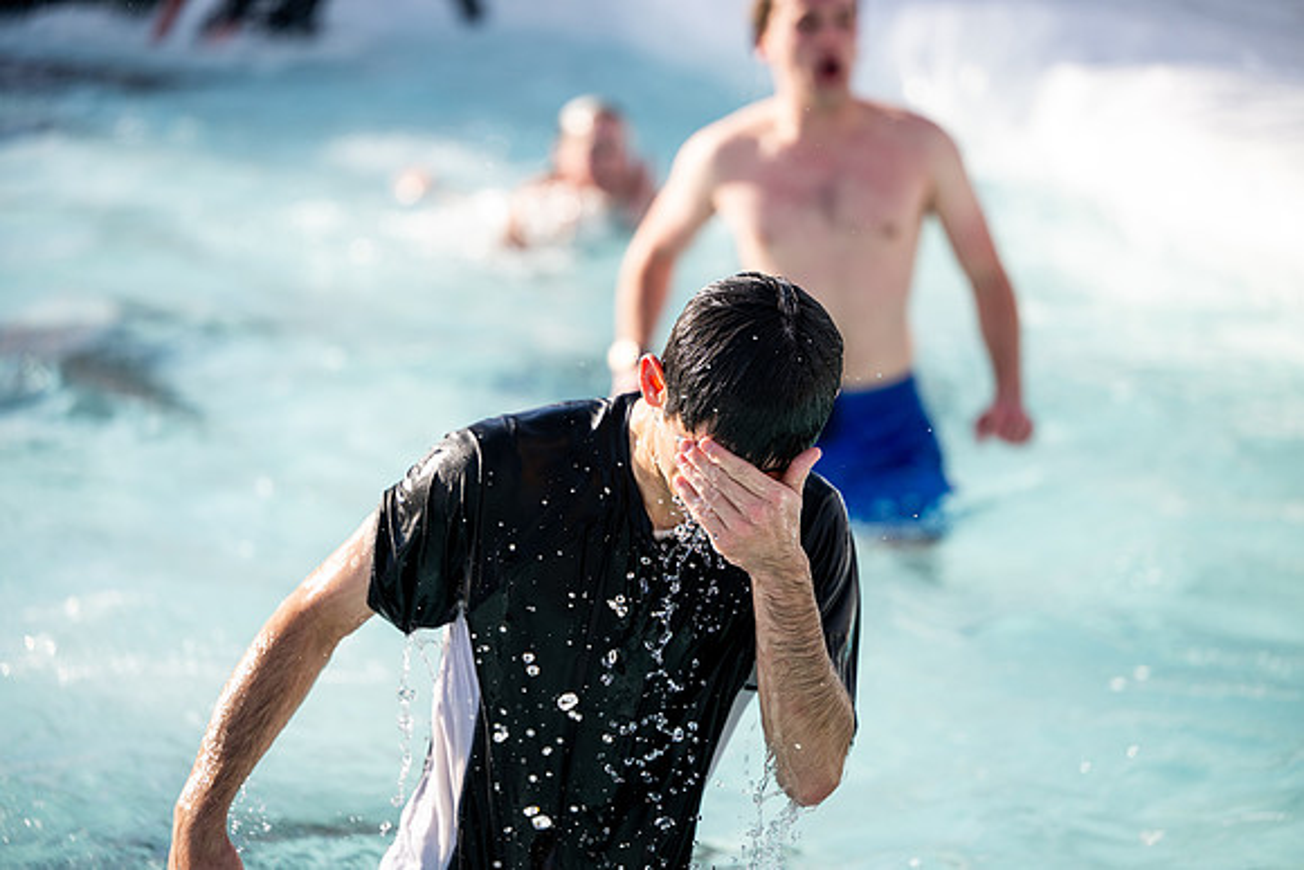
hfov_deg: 15.2
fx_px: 4891
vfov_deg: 10.2
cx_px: 652
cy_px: 435
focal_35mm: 135
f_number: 2.8
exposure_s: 1/2000
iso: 100
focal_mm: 135
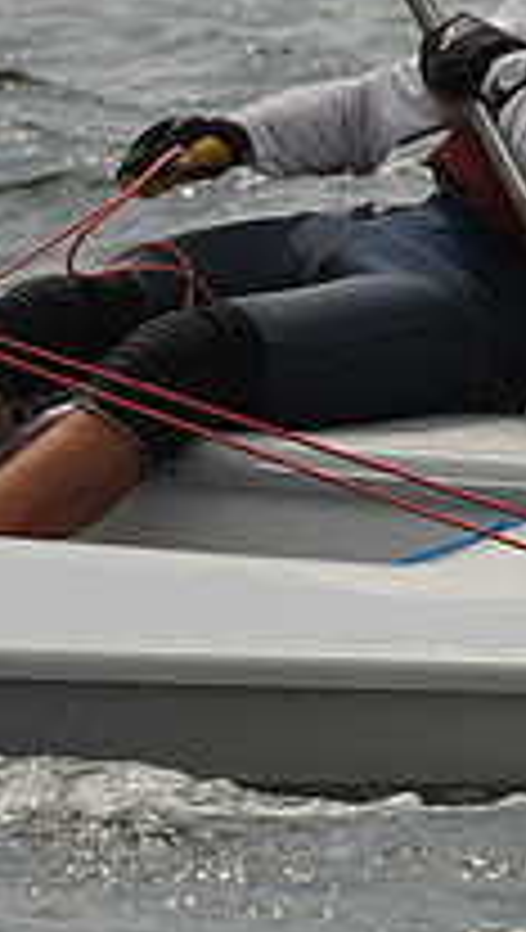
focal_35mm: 812
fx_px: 20072
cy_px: 164
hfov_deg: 1.5
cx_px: 328
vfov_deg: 2.7
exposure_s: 1/800
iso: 200
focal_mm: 185
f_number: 8
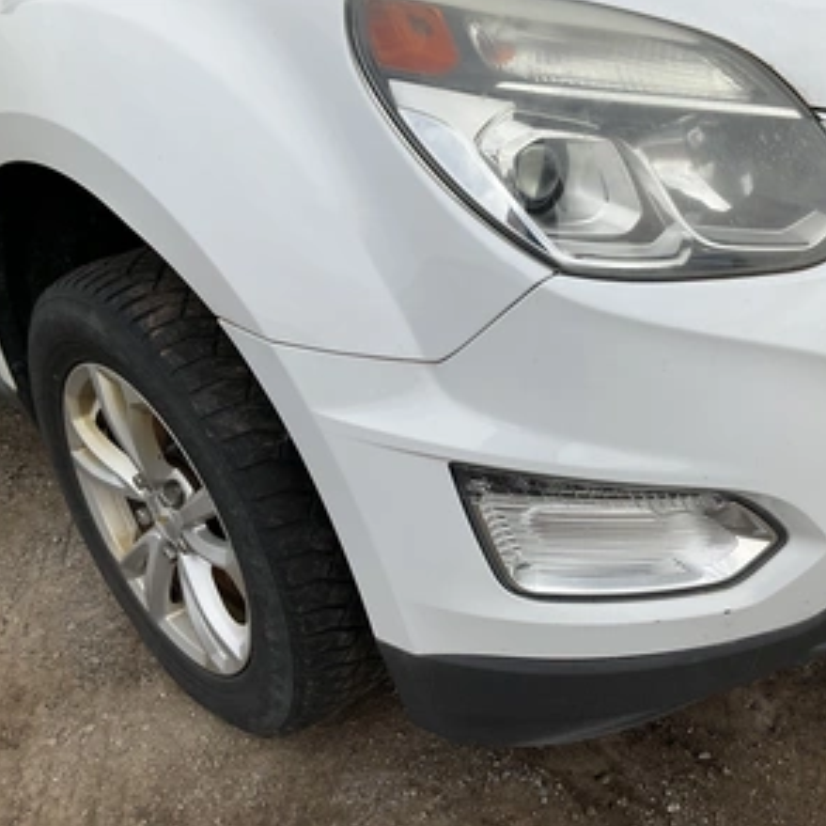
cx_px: 505
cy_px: 417
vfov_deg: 47.2
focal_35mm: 35
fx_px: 945
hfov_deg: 46.9
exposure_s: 1/2538
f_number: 1.8
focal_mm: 3
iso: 25
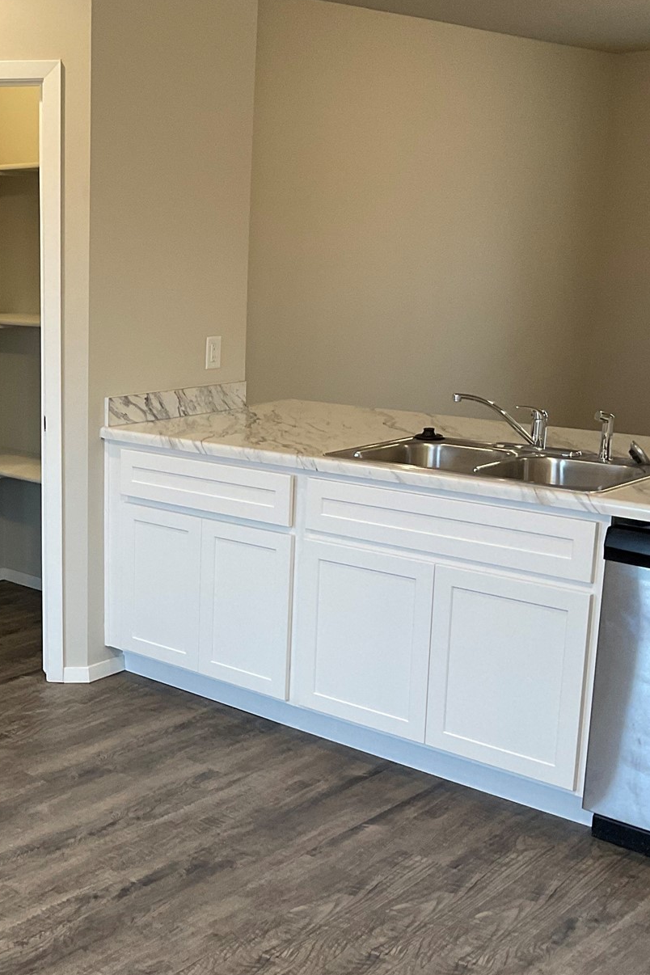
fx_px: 1300
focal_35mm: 48
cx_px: 27
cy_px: 521
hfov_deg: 26.8
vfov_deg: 41.1
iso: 64
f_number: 1.8
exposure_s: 1/60
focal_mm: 3
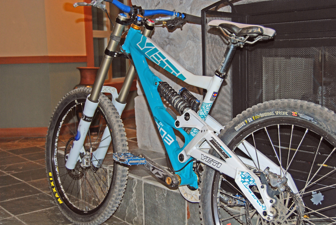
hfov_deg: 41.1
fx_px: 448
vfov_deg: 28.1
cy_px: 112
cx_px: 168
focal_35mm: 48
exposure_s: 1/60
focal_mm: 32
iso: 200
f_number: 4.5
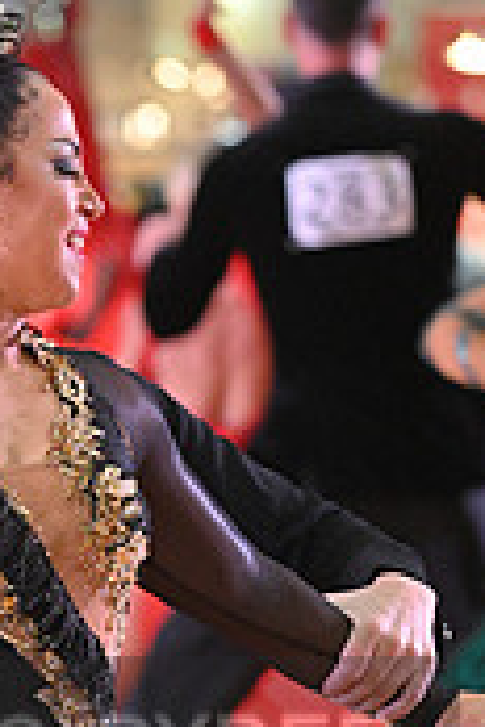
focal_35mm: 633
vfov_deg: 3.3
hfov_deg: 2.2
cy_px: 798
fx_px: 12791
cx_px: -115
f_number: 5
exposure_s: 1/400
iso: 4500
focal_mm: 190
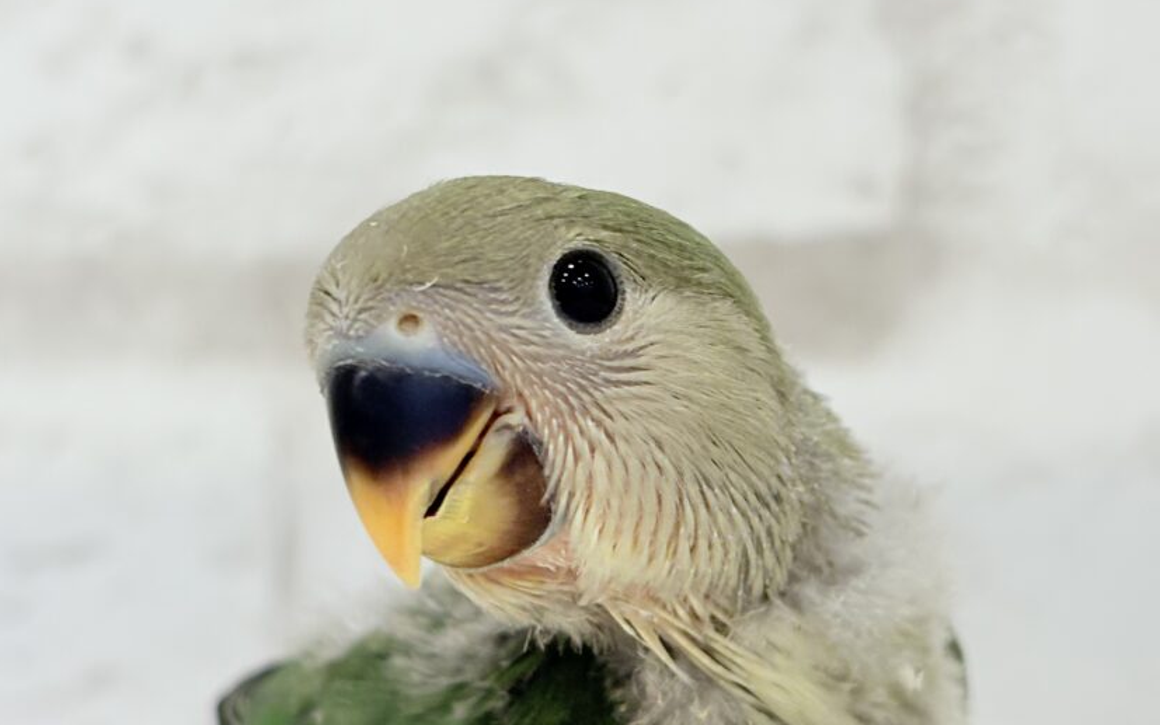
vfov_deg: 16.3
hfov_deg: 25.8
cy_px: 436
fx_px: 2529
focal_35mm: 80
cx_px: 655
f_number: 1.6
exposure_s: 1/100
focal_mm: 5.96
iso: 80
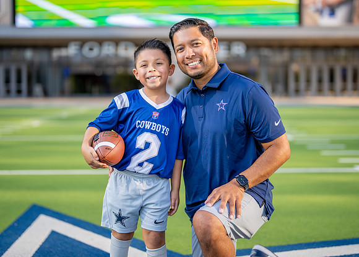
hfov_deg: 31.9
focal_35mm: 62
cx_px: 181
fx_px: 628
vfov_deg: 23.0
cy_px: 119
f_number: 1.2
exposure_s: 1/3200
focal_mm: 50
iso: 125
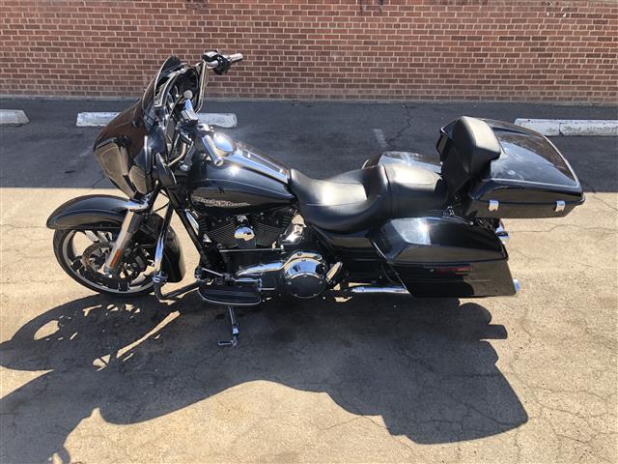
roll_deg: -1.5
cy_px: 232
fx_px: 500
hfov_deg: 63.4
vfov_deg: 49.7
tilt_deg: -25.6
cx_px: 309
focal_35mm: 28
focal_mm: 3.99
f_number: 1.8
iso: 20
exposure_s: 1/405
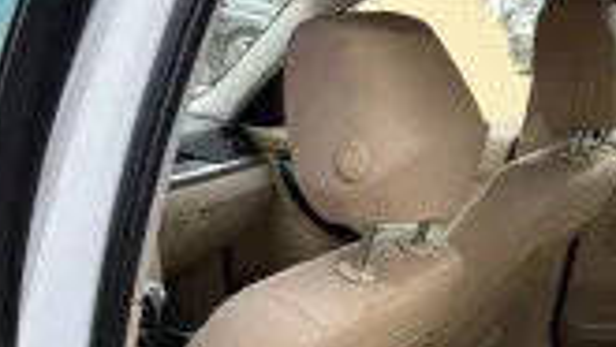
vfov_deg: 19.6
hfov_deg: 36.0
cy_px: 437
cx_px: 433
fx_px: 931
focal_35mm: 57
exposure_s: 1/584
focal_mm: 6.76
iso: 100
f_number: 1.78
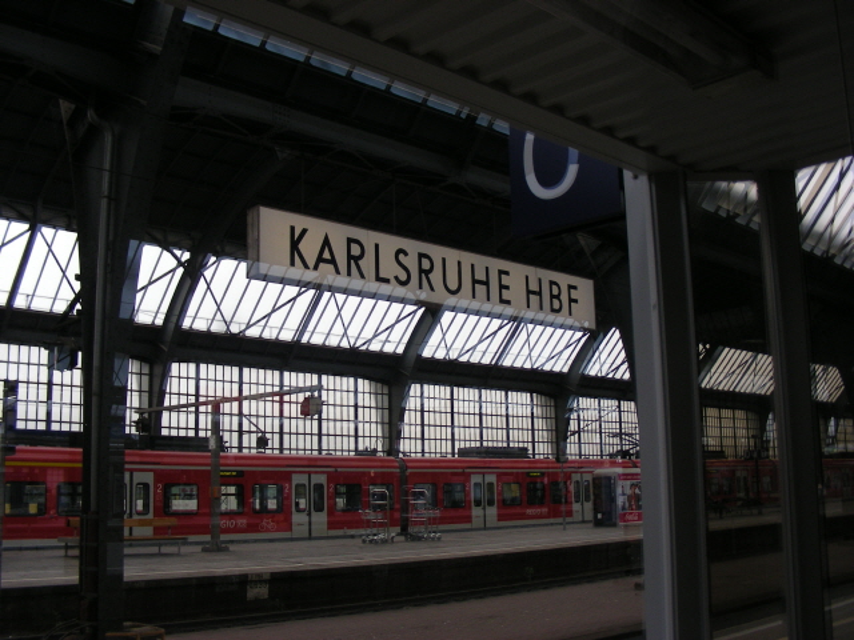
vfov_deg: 37.7
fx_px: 937
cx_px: 427
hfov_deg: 49.0
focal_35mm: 38
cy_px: 320
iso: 80
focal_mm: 6.3
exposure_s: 1/33.2
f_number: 3.5
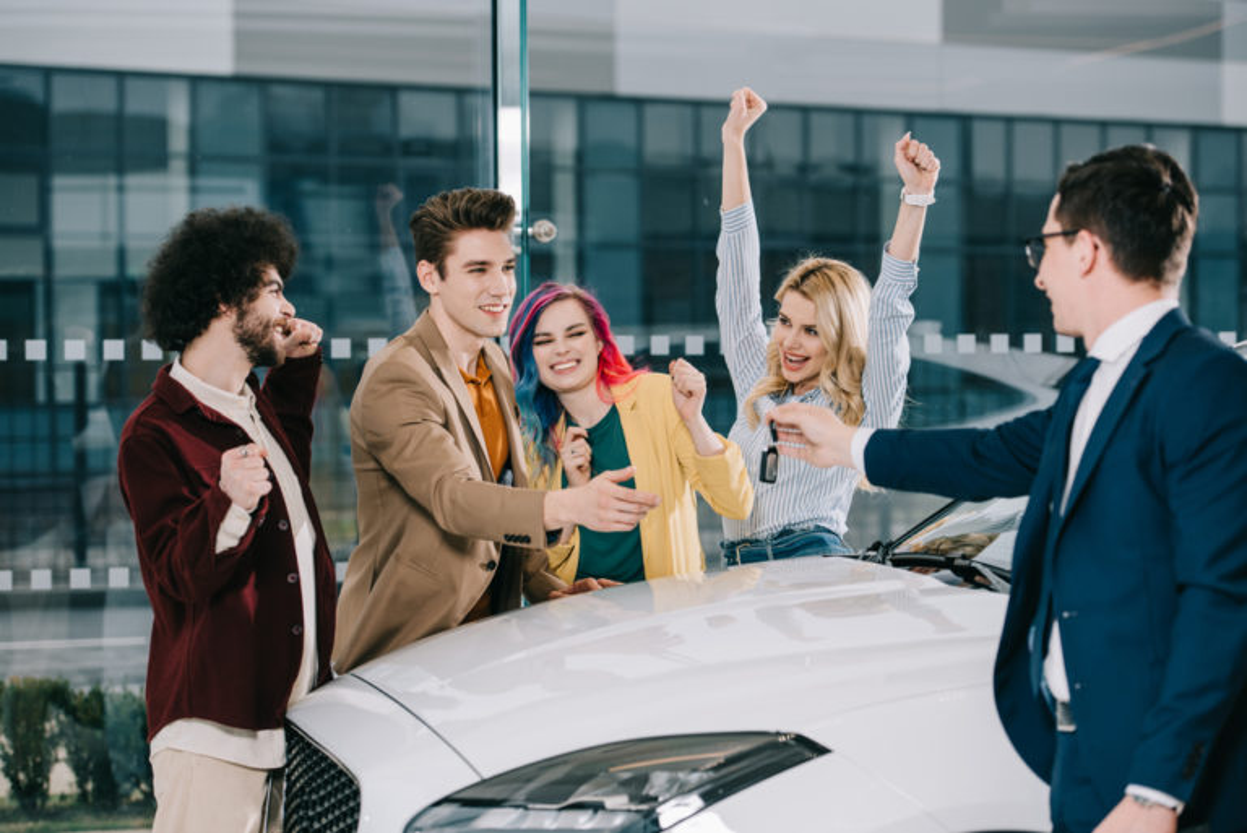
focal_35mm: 92
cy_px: 416
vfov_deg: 14.9
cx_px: 624
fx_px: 3188
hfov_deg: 22.1
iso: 100
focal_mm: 92
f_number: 4
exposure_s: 1/160
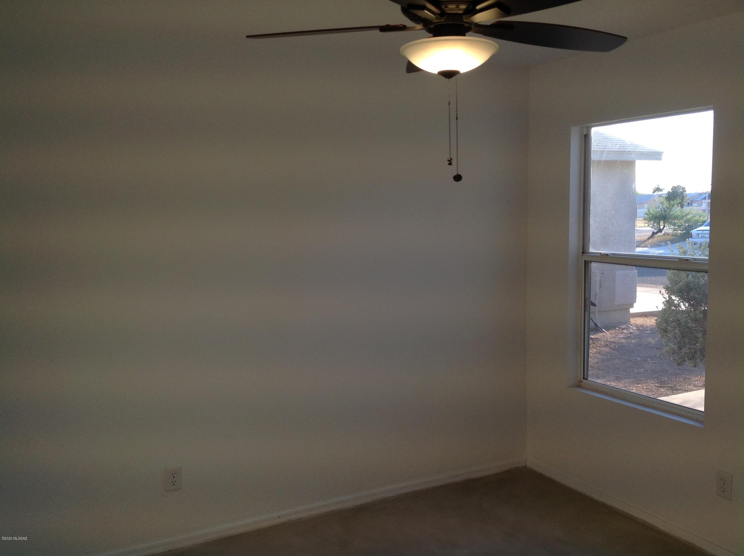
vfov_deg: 40.6
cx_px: 372
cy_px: 278
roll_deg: +0.5
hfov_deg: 52.7
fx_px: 751
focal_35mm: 35
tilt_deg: -4.4
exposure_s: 1/189
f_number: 2.4
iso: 50
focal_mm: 4.28
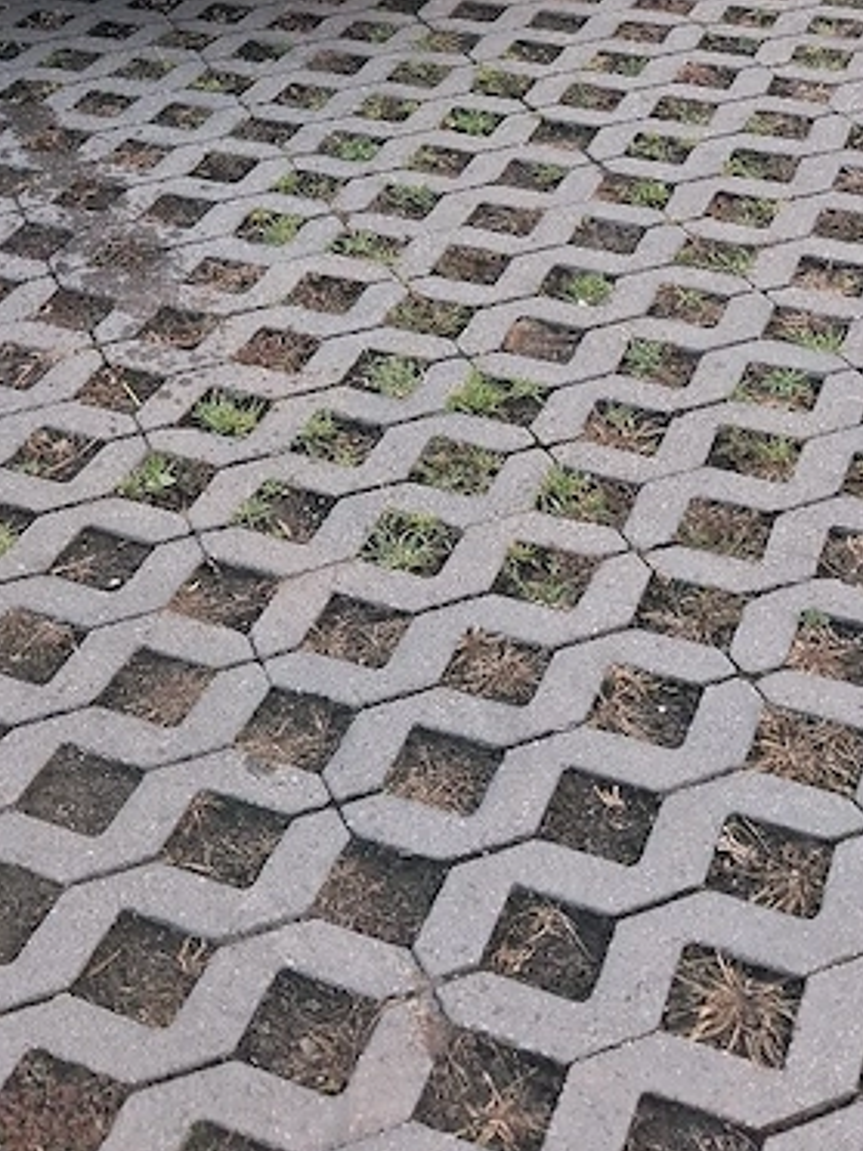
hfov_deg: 25.0
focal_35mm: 58
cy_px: -62
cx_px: 251
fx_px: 1928
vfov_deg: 30.3
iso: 40
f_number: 1.8
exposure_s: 1/100
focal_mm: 4
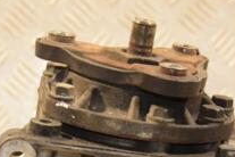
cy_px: 223
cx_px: 131
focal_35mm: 183
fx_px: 1194
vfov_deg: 7.4
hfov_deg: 11.2
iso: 800
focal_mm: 42
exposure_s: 1/125
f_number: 4.8
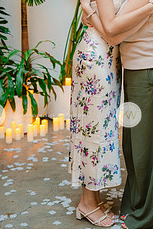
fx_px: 516
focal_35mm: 81
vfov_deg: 24.5
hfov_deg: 16.7
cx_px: 129
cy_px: 35
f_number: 2.8
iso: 1250
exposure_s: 1/250
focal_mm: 41.2
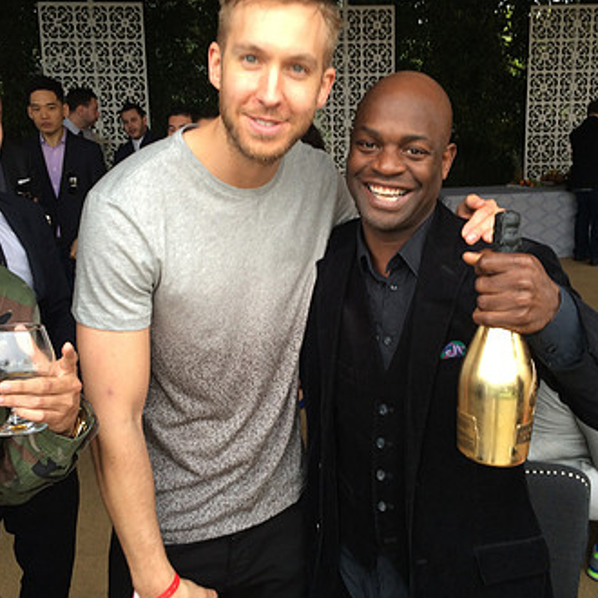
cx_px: 299
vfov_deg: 47.2
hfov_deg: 47.2
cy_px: 270
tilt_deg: -13.6
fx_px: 684
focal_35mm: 35
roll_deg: +2.6
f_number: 2.2
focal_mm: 4.15
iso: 50
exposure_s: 1/60
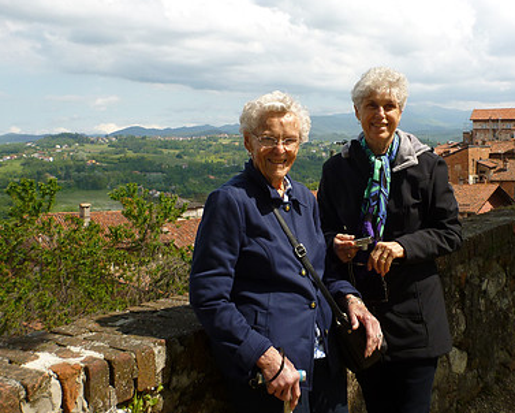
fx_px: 640
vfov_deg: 35.4
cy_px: 140
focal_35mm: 42
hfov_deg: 43.4
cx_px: 328
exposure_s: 1/800
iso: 100
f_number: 3.3
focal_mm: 4.9
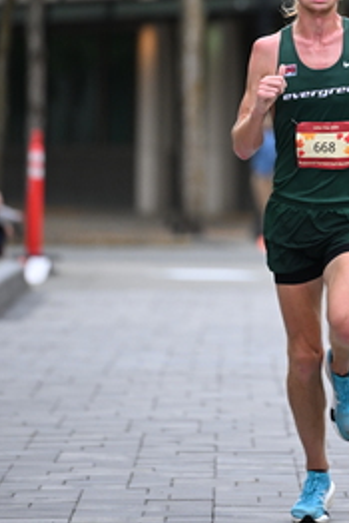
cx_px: 342
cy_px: 84
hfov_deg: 3.3
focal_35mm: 420
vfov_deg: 4.9
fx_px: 6099
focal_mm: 200
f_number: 2.8
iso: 1600
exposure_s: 1/1000
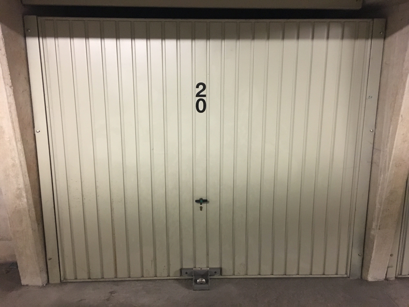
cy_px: 154
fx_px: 343
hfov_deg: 61.7
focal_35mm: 29
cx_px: 204
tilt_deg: -11.8
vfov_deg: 48.2
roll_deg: +0.0
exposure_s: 1/17
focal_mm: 4.15
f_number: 2.2
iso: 320
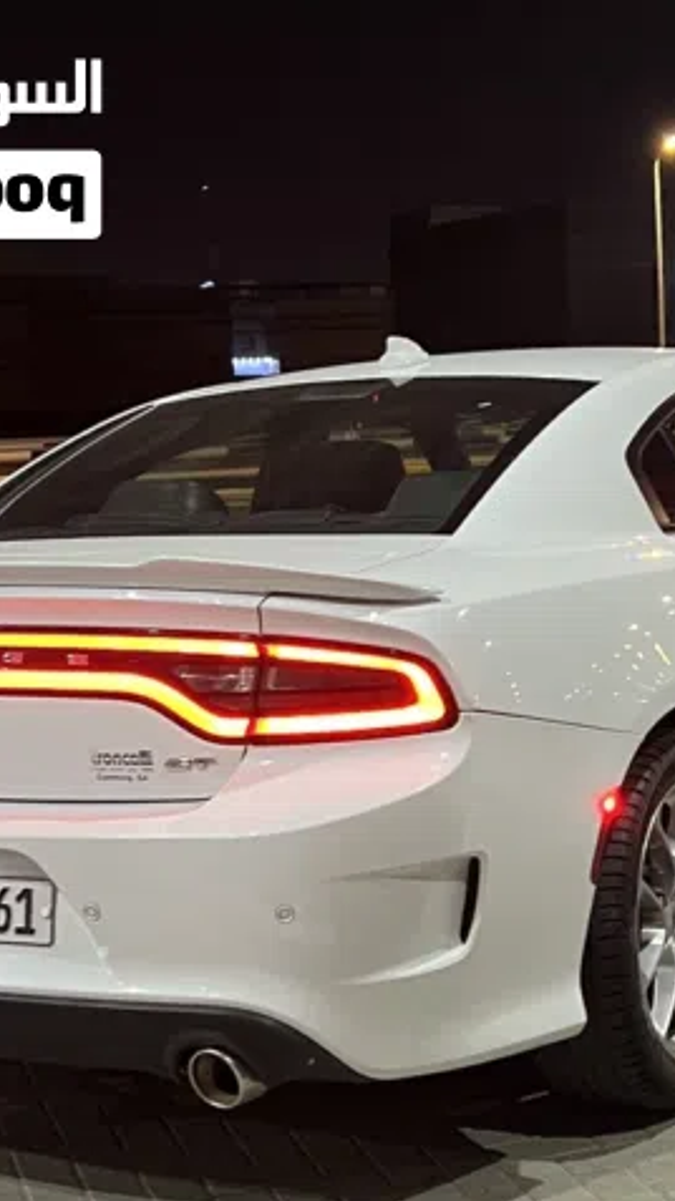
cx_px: 481
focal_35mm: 38
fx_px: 1210
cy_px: 602
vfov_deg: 52.8
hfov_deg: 30.8
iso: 400
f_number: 1.5
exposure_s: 1/51
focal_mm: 5.7
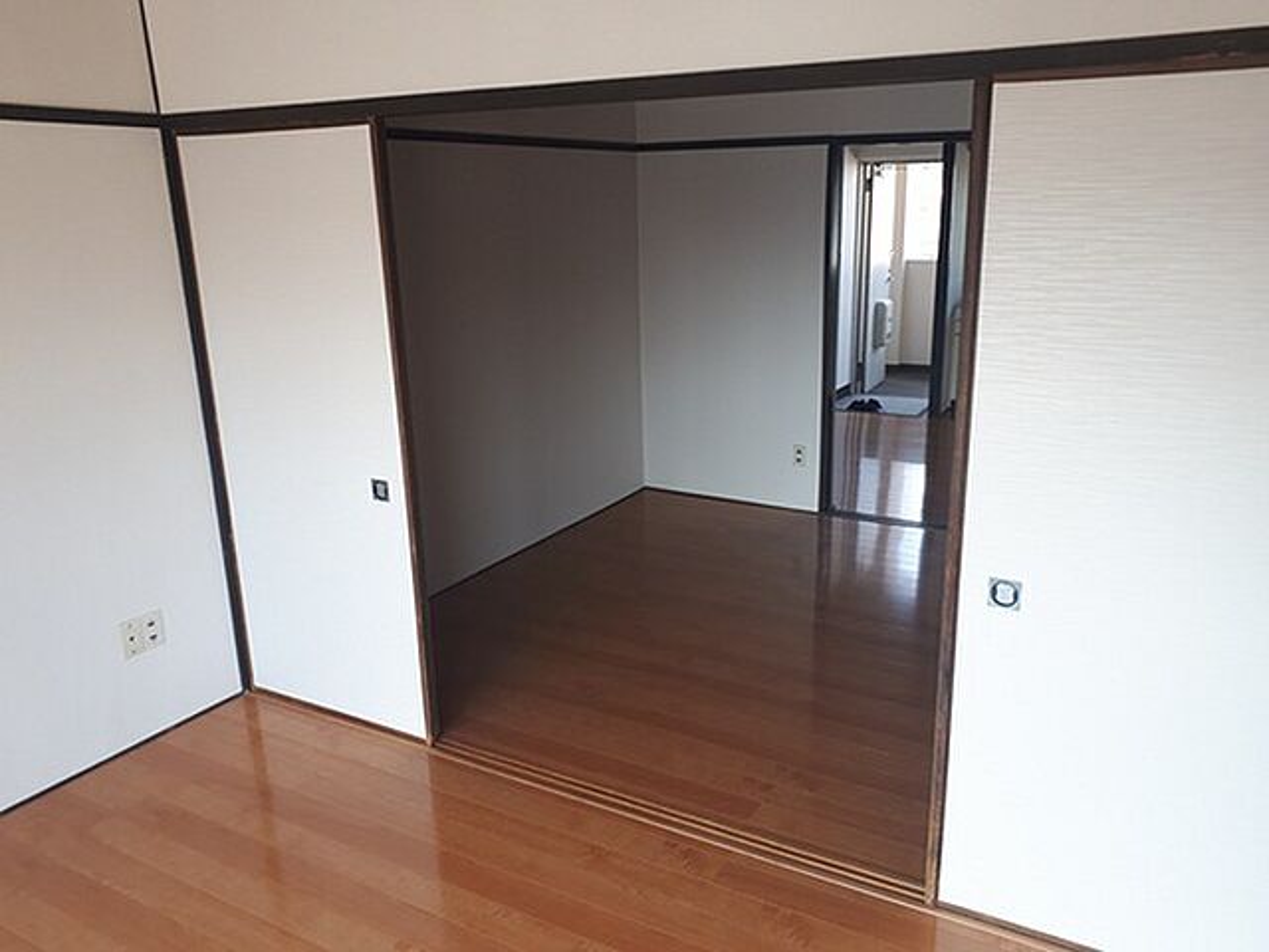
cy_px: 476
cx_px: 634
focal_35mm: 27
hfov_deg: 65.3
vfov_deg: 51.4
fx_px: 990
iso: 64
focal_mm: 3.6
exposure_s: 1/100
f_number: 1.9
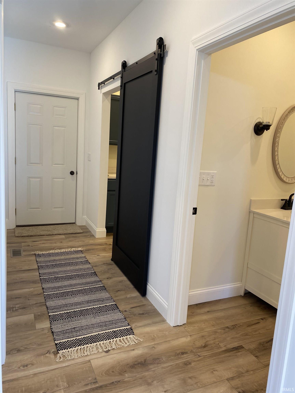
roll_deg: -3.5
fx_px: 295
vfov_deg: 67.3
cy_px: 196
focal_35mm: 26
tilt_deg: -9.2
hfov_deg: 53.1
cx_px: 148
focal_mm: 4.25
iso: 64
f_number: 1.8
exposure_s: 1/60
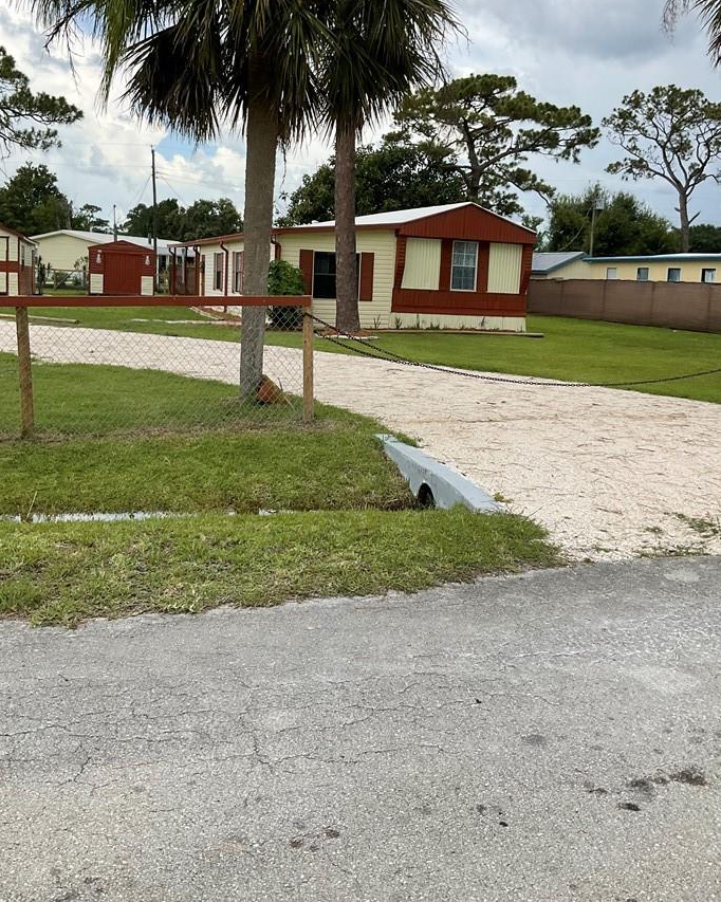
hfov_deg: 43.3
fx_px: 907
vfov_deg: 52.6
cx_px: 337
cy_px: 379
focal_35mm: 34
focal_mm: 3
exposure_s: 1/1311
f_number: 1.8
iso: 16
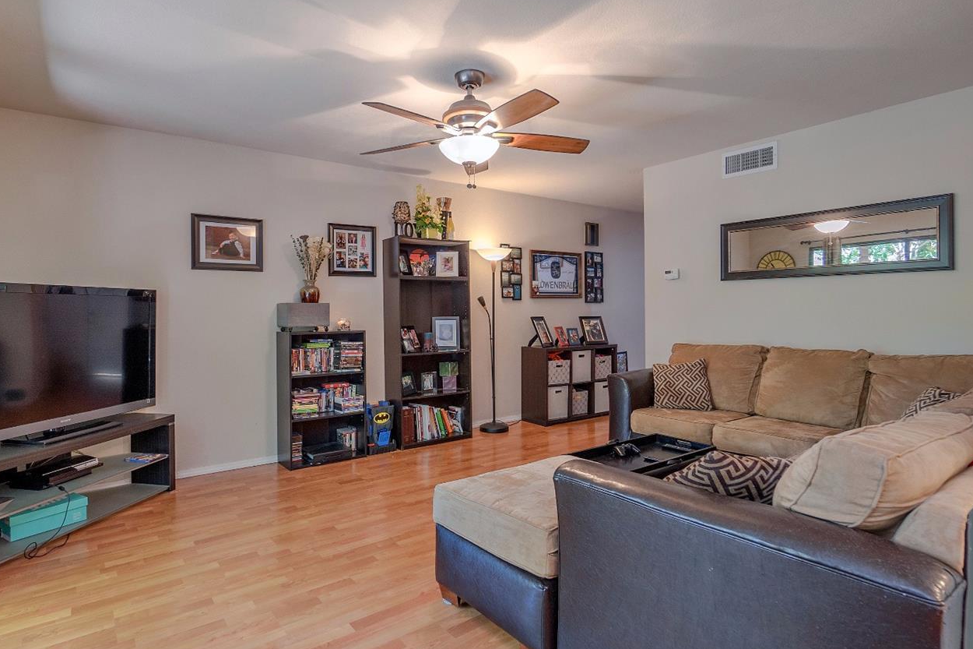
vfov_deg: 67.4
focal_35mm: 18
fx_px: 486
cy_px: 333
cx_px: 427
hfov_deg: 89.6
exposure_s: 1/2
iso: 50
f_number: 5
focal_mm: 10
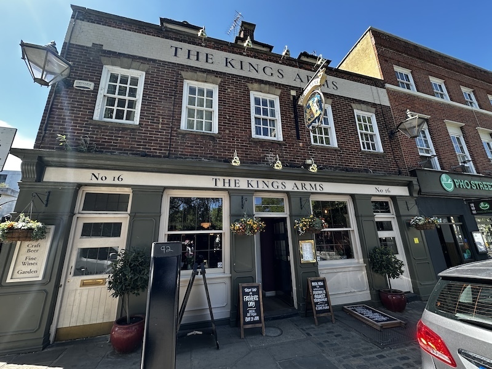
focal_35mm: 14
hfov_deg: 102.1
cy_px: 184
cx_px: 246
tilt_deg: +14.8
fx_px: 199
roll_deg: +1.7
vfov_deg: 85.7
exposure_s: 1/172
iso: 40
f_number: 2.2
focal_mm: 2.22
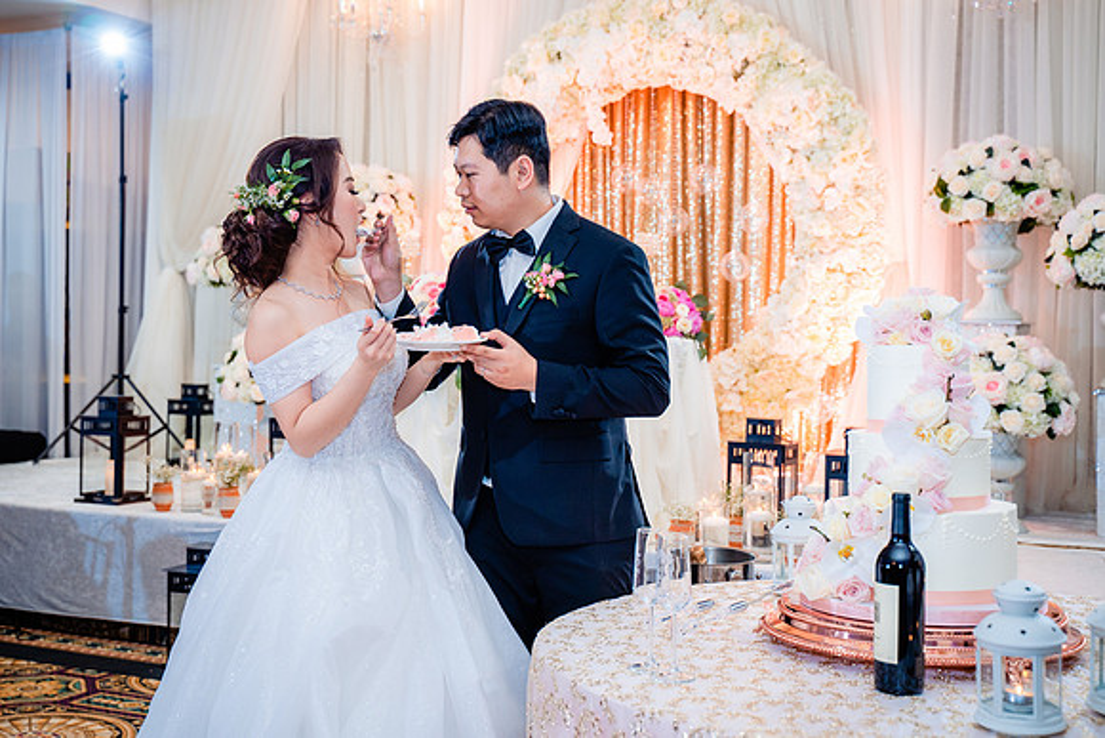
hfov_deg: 41.5
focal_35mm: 47
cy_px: 359
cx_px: 509
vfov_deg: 28.4
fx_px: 1457
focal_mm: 44
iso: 800
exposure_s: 1/160
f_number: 3.5
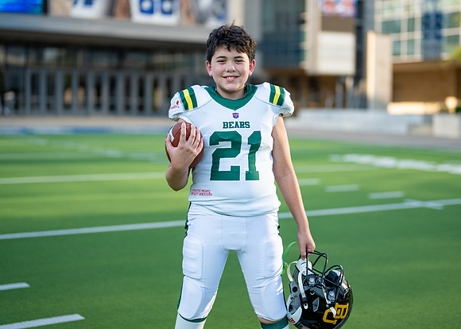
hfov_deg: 31.3
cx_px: 247
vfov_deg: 22.6
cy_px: 138
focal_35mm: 63
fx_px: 822
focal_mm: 50
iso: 100
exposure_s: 1/3200
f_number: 1.2
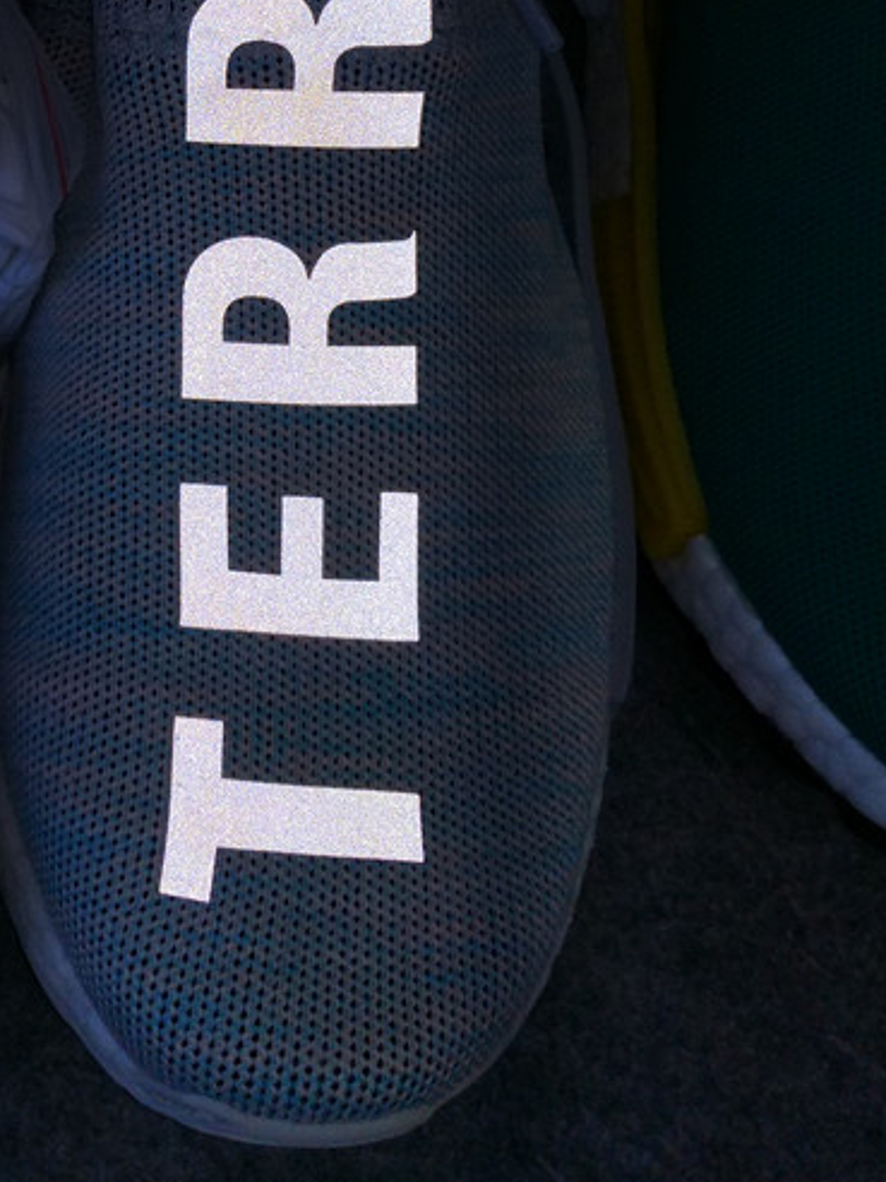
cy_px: 19
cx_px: -10
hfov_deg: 21.7
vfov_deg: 28.1
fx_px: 2218
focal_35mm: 65
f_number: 2
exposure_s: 1/824
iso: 100
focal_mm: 4.12
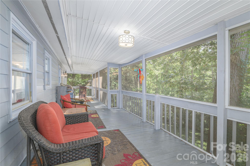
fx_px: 125
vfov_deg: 67.4
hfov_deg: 90.0
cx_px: 125
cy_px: 83
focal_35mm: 18
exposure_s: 1/125
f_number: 8
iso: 320
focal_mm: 18
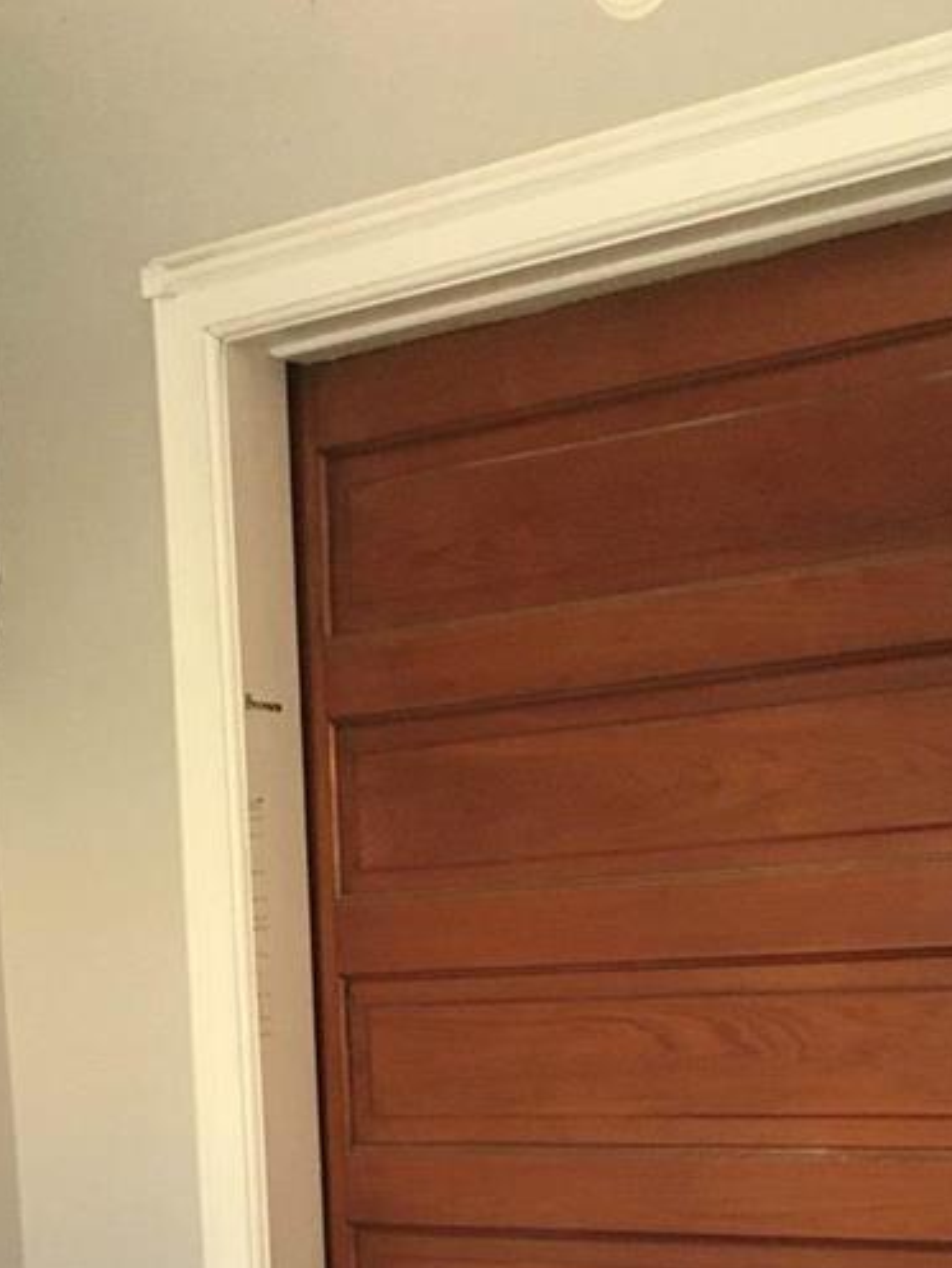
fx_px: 2566
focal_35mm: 70
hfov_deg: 21.0
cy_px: 1441
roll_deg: +0.8
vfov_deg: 25.5
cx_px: 439
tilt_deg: -10.8
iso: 200
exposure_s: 1/30
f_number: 2.2
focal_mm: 4.15
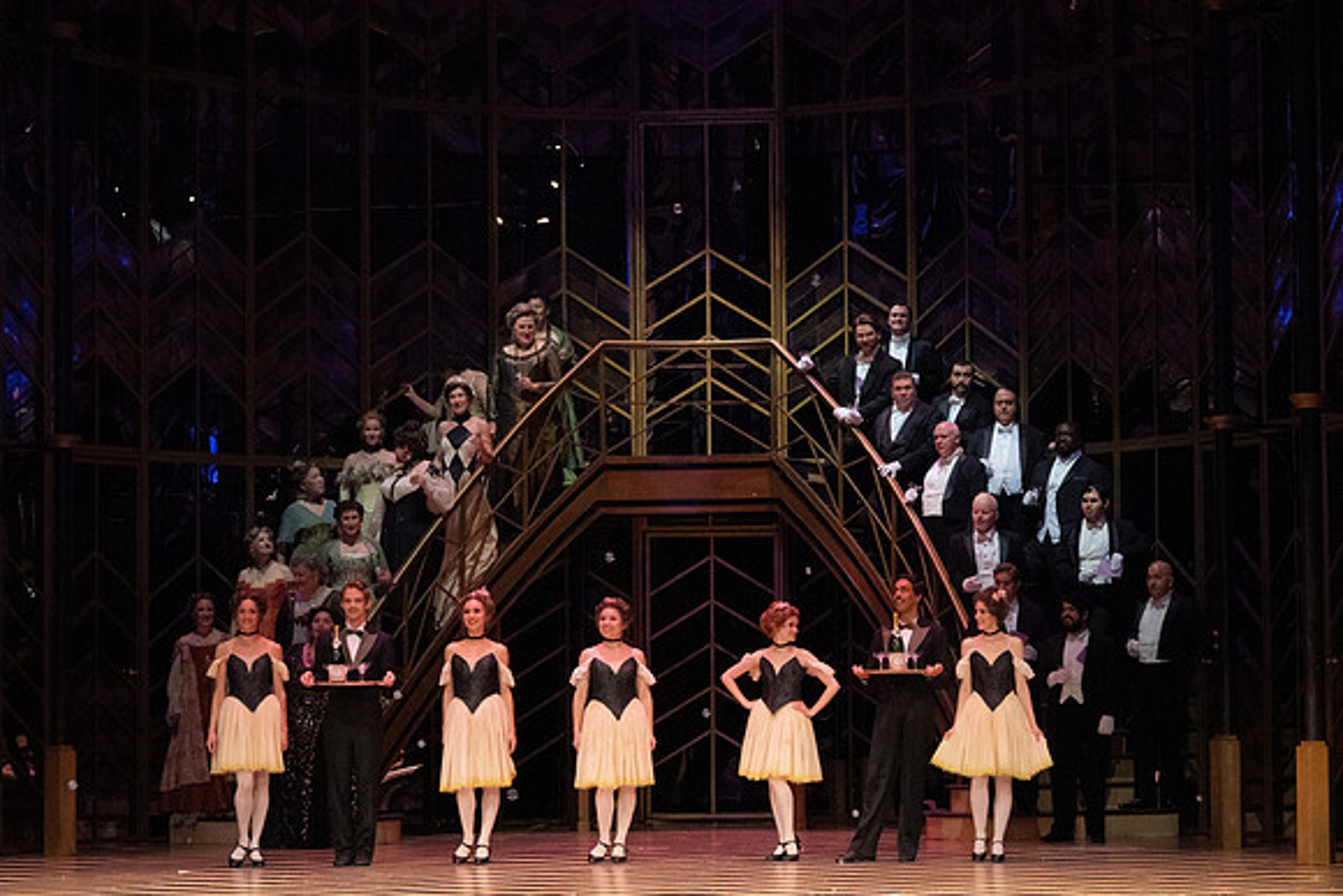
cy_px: 448
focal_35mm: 108
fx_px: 4030
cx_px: 672
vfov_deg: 12.7
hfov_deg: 18.9
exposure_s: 1/400
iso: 12800
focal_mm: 108
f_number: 14
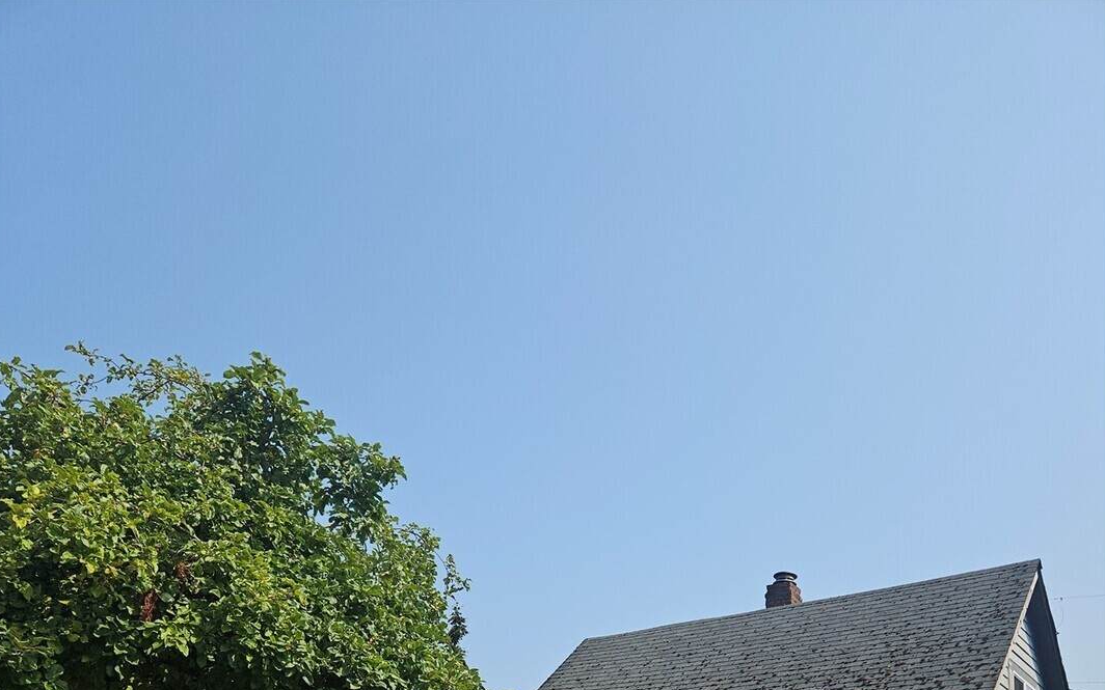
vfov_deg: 33.7
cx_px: 550
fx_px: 994
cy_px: 744
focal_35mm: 33
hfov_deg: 58.1
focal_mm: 5.4
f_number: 1.8
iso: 25
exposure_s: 1/2430
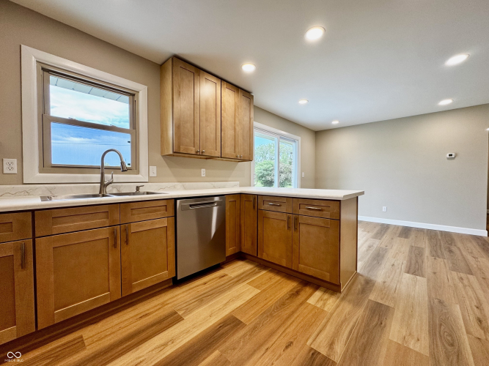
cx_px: 244
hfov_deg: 102.1
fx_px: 198
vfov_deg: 85.7
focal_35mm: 14
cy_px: 183
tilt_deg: -1.7
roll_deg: -0.1
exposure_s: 1/120
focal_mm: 2.22
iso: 100
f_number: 2.2
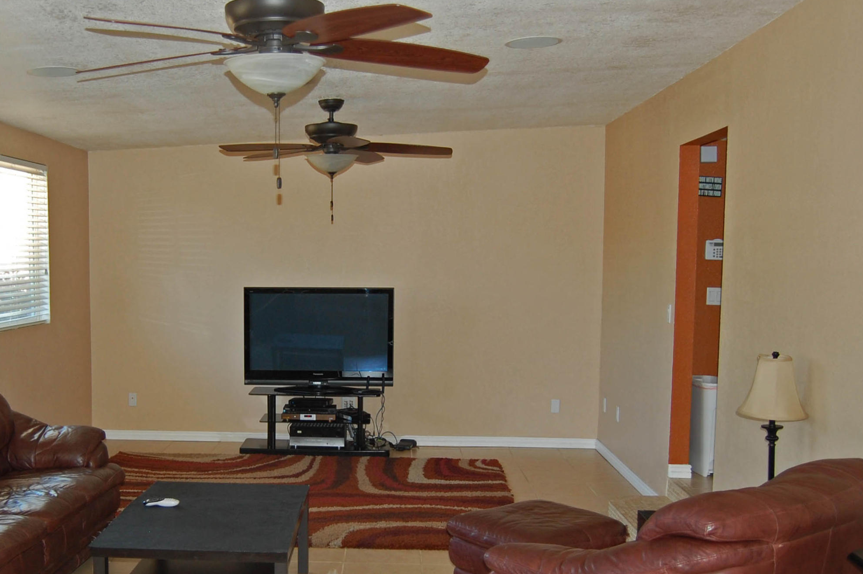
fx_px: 982
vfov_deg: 32.4
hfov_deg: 46.8
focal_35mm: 41
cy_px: 357
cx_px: 294
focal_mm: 18
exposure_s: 1/60
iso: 400
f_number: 3.5
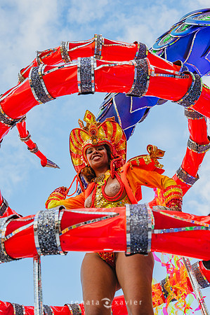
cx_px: 105
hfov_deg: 31.1
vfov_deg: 45.5
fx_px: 377
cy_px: 158
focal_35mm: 43
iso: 640
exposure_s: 1/1600
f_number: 5.6
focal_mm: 43
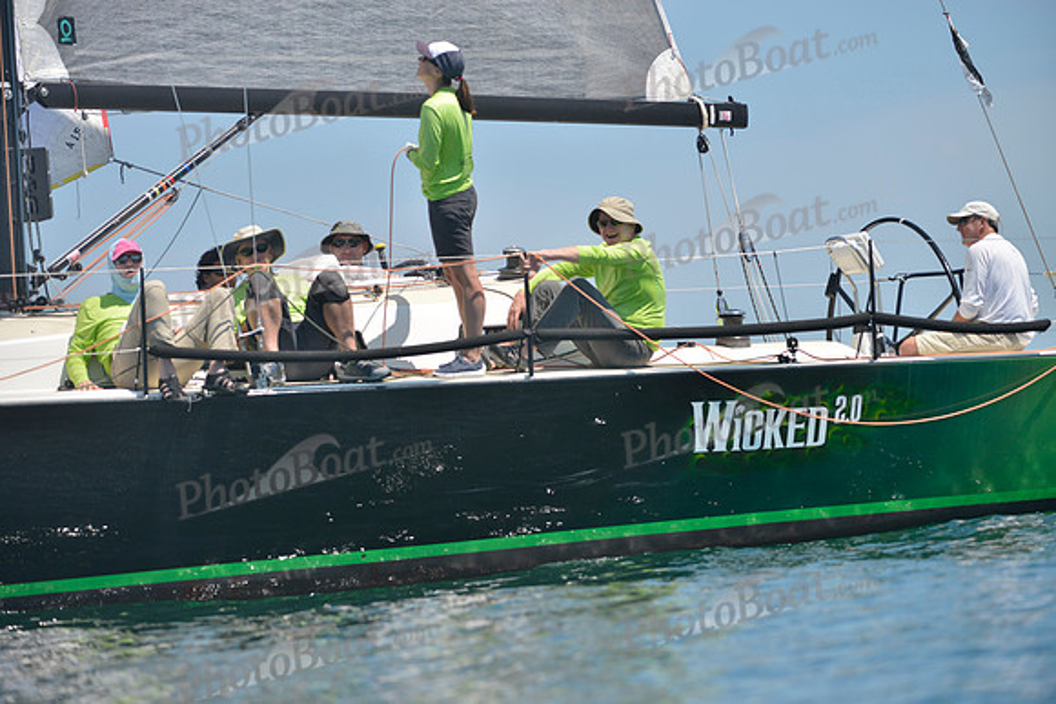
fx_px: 5868
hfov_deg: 10.3
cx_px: 528
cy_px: 352
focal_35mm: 200
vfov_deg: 6.9
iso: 280
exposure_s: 1/2500
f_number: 4
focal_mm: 200
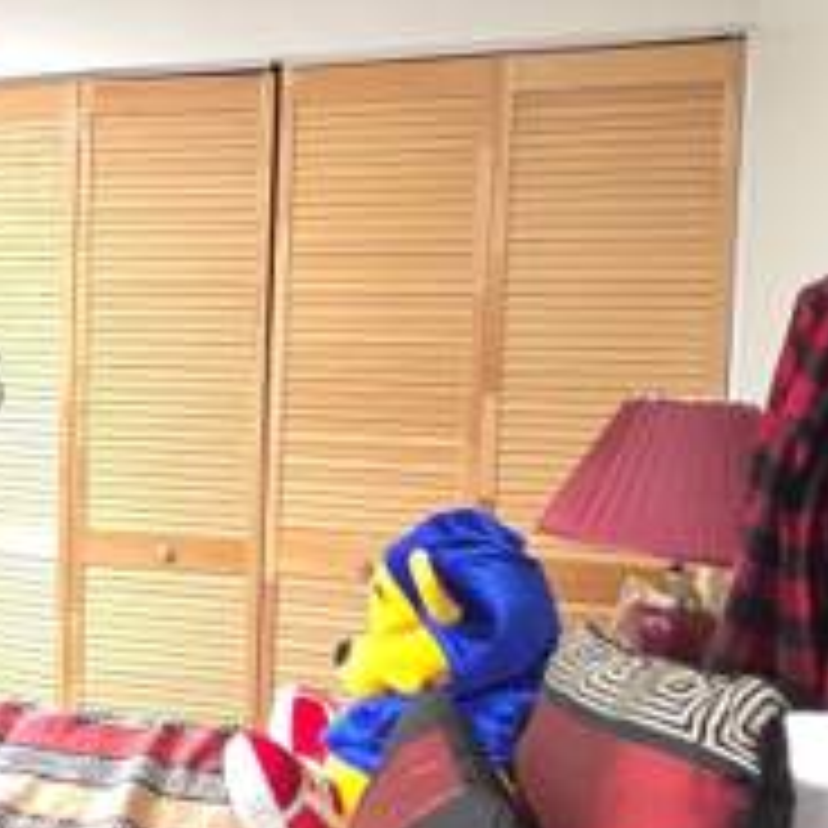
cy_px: 382
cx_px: -104
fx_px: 1082
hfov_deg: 35.3
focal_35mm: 40
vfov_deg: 41.8
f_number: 2.2
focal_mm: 2.2
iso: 1600
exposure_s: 1/24
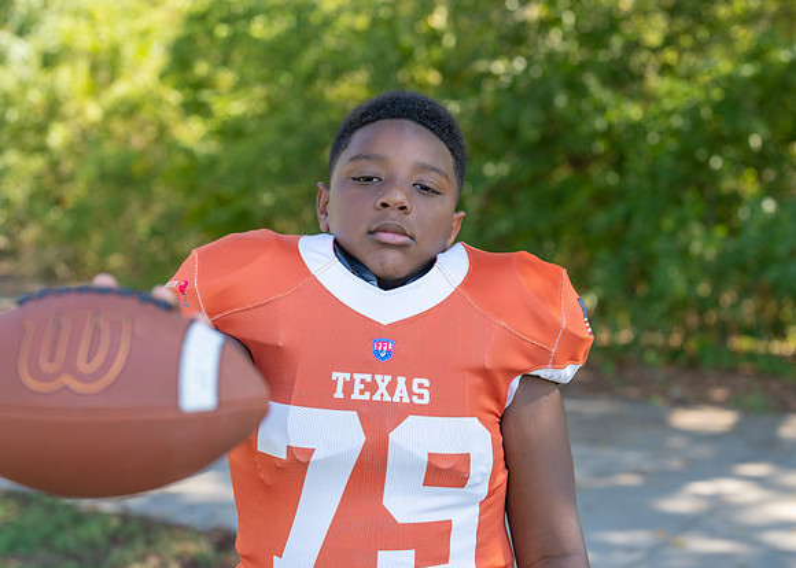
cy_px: 281
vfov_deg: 26.1
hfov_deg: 36.0
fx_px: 1225
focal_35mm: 54
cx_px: 415
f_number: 2.8
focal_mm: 50
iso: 100
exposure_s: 1/400
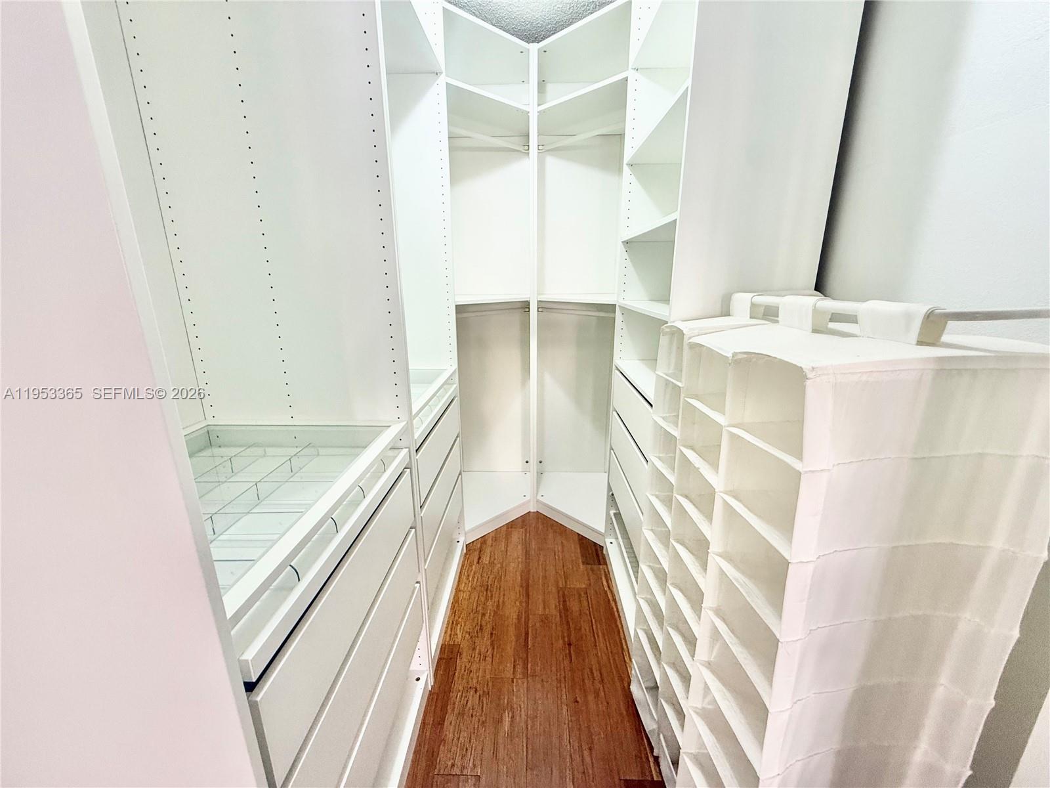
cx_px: 525
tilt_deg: -15.3
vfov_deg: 85.7
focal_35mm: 14
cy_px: 394
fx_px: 425
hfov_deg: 102.1
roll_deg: +0.0
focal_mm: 2.22
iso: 320
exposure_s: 1/60
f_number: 2.2
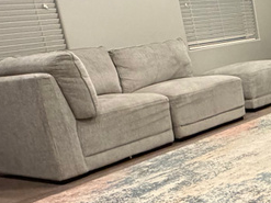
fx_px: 454
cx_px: 346
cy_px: 113
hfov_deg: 28.0
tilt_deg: -11.0
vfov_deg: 25.2
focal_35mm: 58
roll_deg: +8.0
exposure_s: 1/60
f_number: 2.2
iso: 400
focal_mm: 2.22
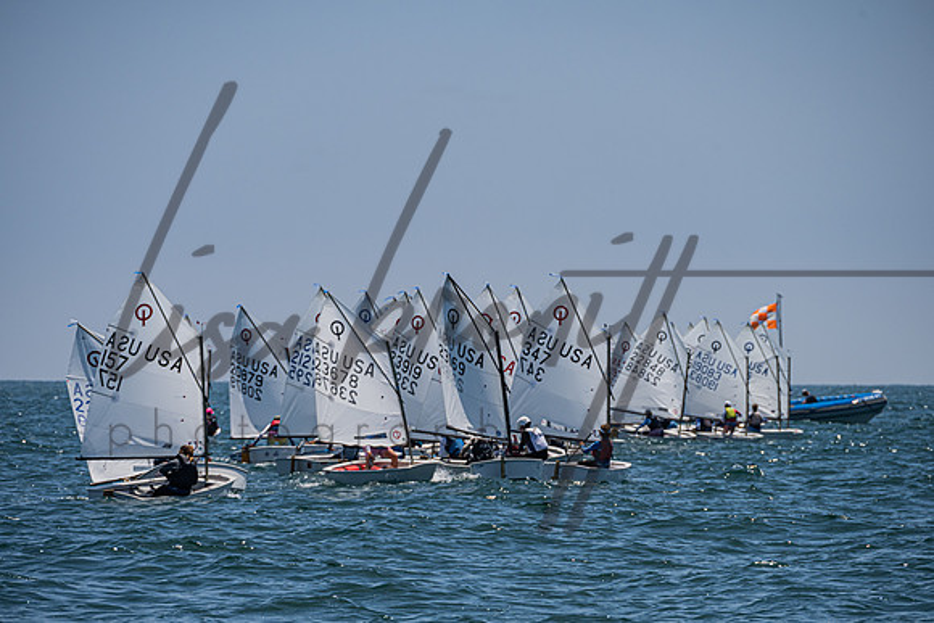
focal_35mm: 306
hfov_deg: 6.7
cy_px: 362
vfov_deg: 4.5
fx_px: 7941
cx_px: 467
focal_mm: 260
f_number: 8
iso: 250
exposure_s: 1/2000
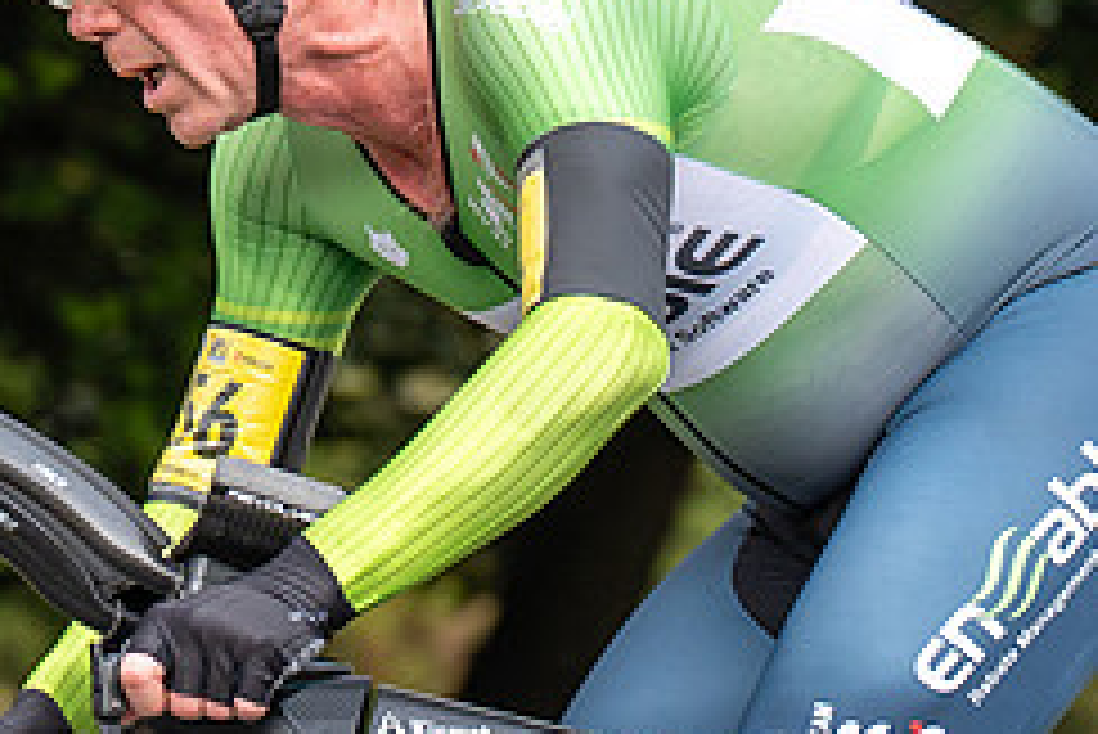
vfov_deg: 2.5
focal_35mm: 540
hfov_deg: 3.8
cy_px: 348
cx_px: 292
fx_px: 16479
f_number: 3.5
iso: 200
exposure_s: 1/1000
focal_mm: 92
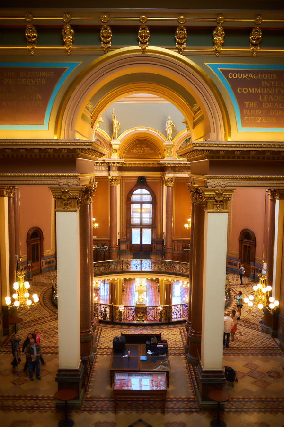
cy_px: 214
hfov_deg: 37.9
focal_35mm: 35
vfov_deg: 54.4
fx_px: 414
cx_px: 142
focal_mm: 35
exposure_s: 1/45
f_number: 2.8
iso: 200
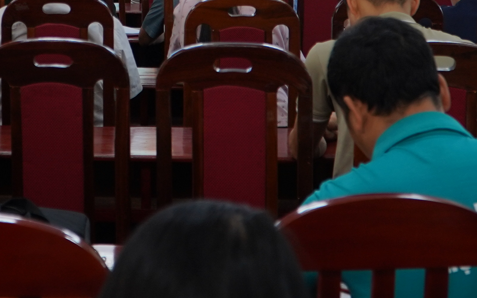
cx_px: 80
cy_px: -86
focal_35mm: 97
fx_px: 1261
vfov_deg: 13.0
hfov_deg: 21.1
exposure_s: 1/60
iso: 250
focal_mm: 26
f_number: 4
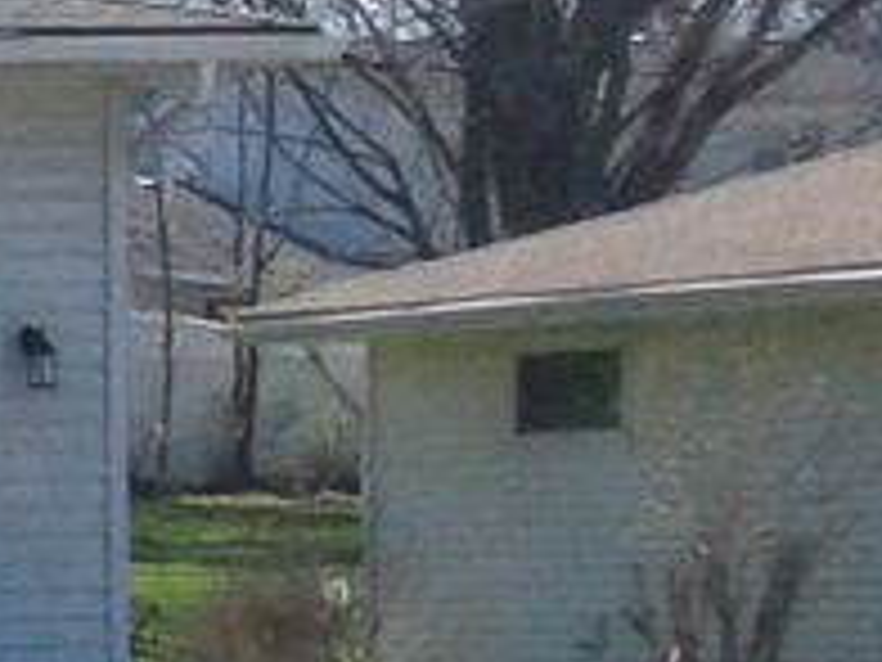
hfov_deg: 6.8
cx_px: -2070
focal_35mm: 252
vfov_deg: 5.8
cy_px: 934
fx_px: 6421
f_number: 2.2
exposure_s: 1/1127
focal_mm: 3.3
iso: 50
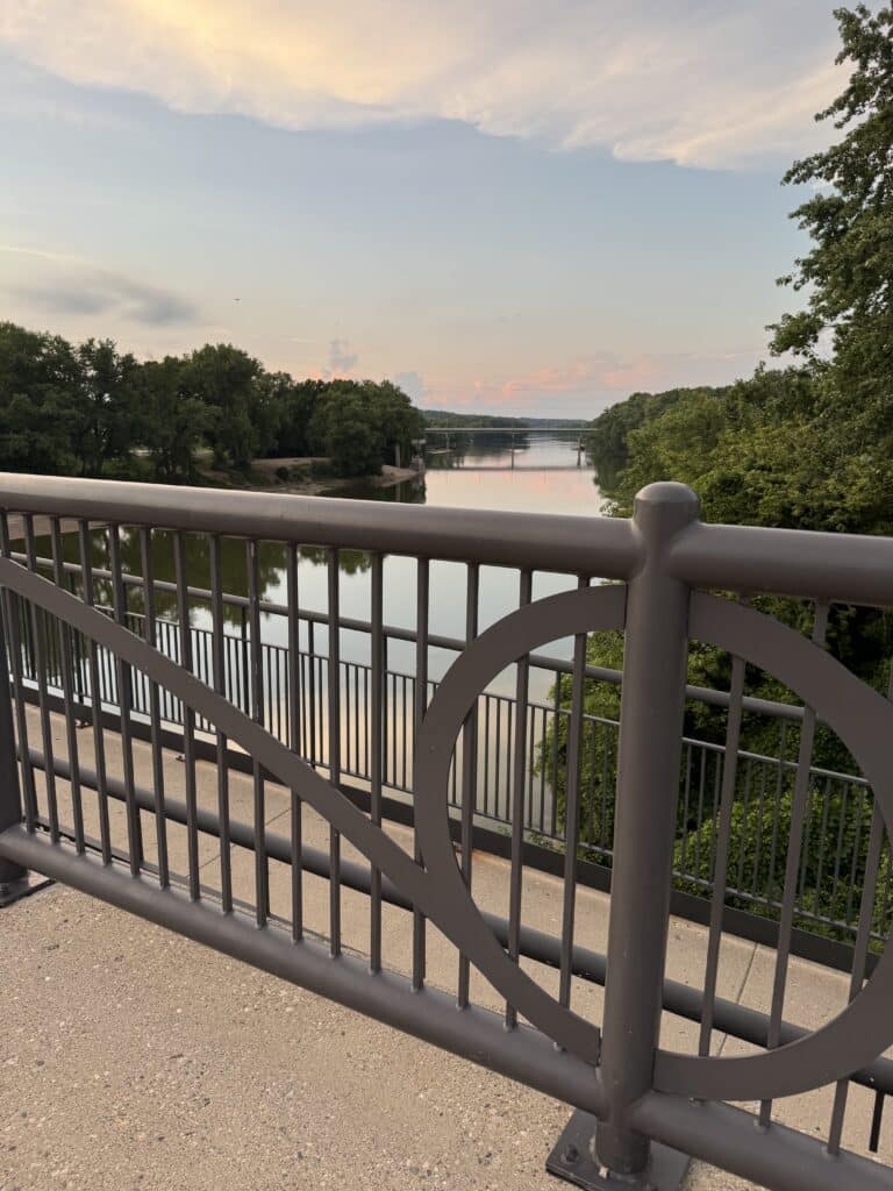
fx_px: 826
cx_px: 446
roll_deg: -0.5
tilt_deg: -13.1
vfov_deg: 71.6
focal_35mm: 24
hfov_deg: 56.8
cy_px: 596
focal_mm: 6.76
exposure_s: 1/227
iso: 64
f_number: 1.78
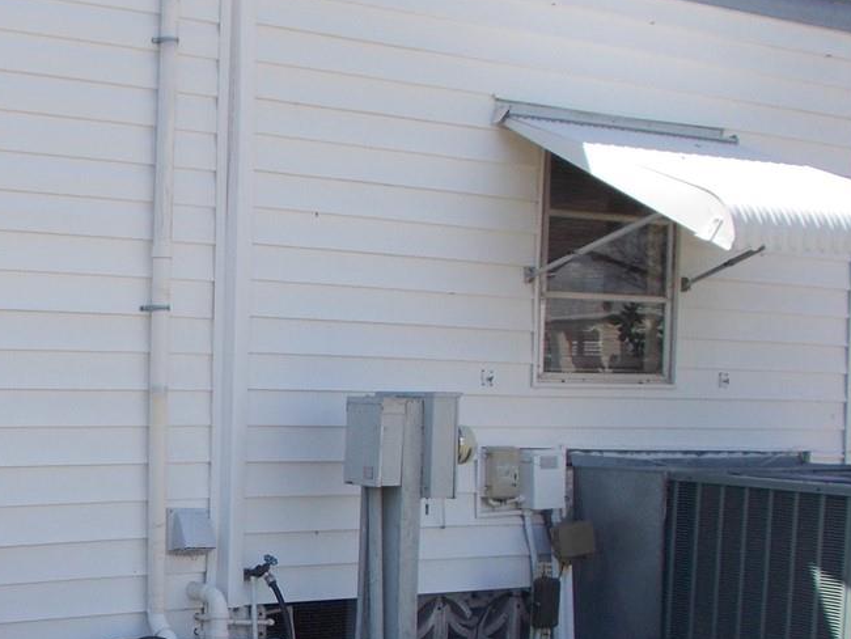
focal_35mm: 64
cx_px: -14
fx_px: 1574
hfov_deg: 28.3
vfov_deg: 22.7
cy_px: 498
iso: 80
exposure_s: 1/100
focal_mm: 4.6
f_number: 8
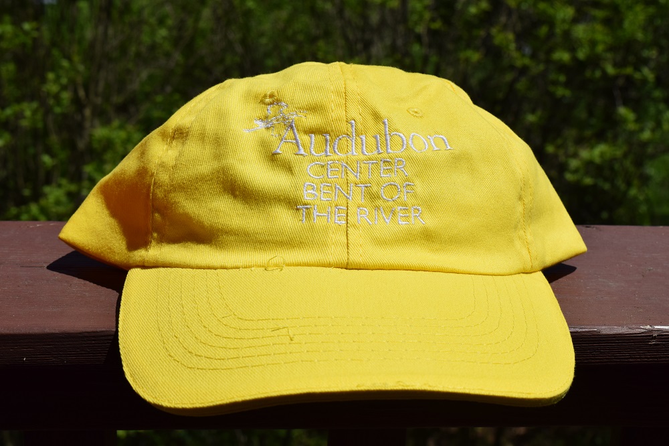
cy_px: 223
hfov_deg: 35.1
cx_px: 334
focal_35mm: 57
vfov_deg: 23.8
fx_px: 1059
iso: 200
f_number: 13
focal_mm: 38
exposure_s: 1/640
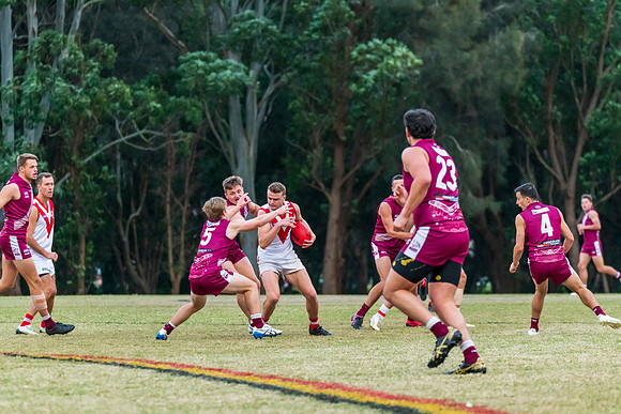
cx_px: 310
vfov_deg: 5.7
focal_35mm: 242
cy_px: 207
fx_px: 4179
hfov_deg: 8.5
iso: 3200
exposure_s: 1/1250
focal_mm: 240
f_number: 5.3
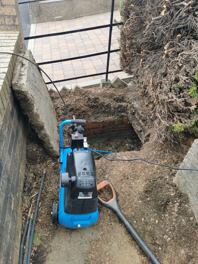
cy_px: 132
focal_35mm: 27
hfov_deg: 51.4
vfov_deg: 65.3
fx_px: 206
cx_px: 99
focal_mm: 5.56
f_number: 1.6
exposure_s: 1/520
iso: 50
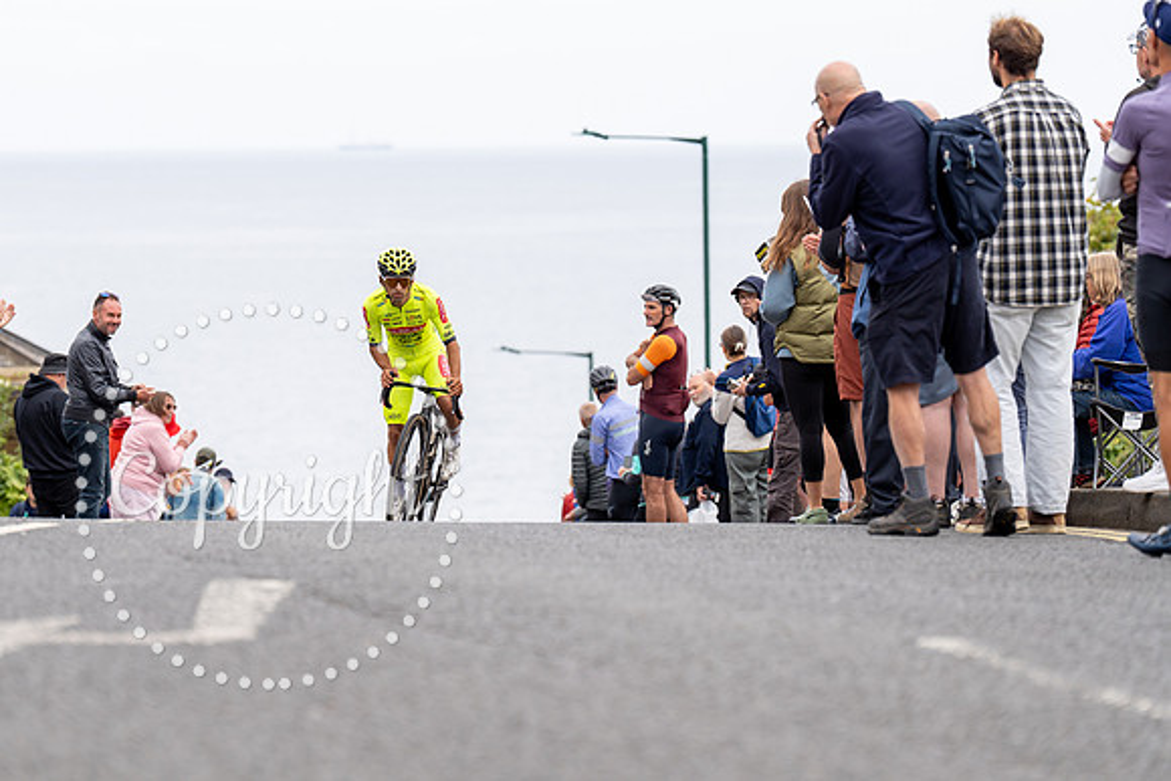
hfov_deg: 11.8
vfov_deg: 7.9
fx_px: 5659
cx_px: 483
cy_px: 324
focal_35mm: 174
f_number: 3.5
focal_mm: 147
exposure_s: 1/1000
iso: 320
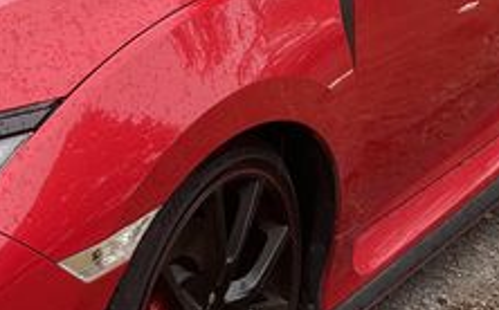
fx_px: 1507
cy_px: 94
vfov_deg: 11.7
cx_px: 29
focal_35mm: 111
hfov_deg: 18.4
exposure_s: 1/192
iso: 20
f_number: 1.8
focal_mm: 3
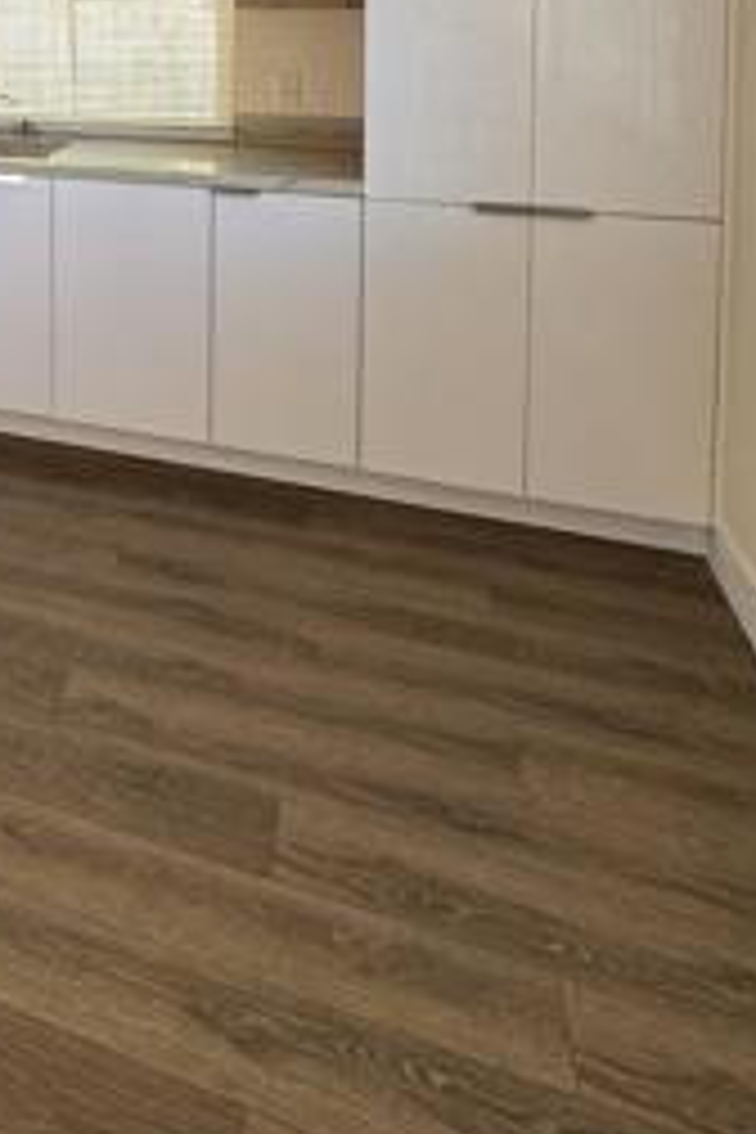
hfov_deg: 28.1
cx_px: -279
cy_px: 45
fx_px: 1165
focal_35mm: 37
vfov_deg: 45.3
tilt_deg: -3.0
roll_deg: +1.7
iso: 64
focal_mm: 2.22
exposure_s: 1/99
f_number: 2.2
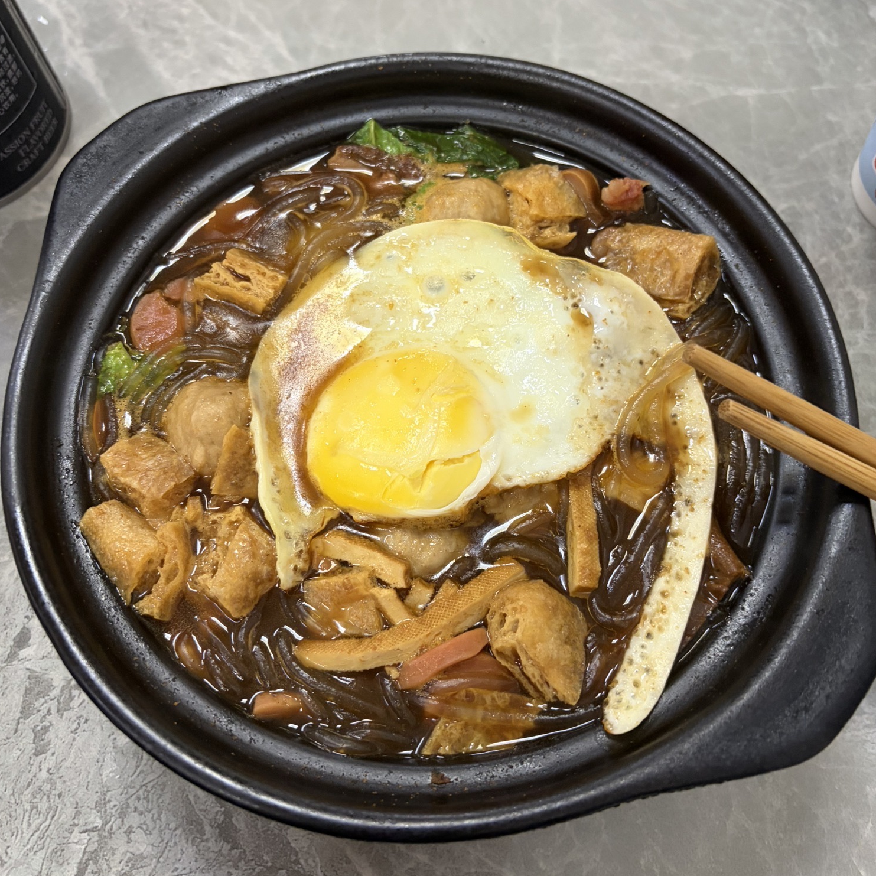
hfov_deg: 52.5
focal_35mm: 31
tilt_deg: -65.1
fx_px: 888
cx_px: 437
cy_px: 391
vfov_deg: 52.4
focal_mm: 5.96
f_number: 1.6
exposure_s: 1/50
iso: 250
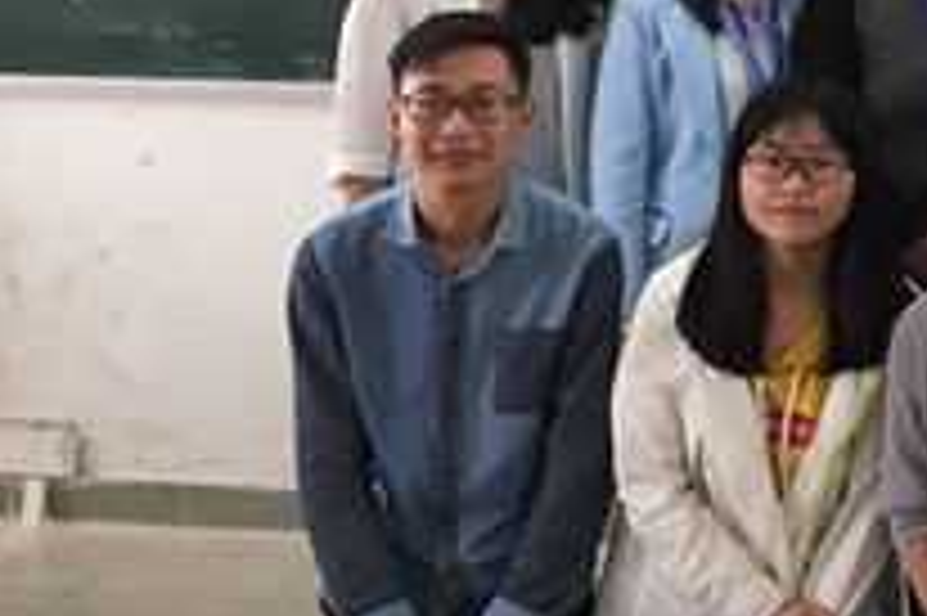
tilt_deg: -3.4
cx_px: 1233
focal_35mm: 88
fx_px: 2264
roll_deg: -0.8
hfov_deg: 20.9
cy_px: -9
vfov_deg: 15.2
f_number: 2.2
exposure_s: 1/33
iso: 80
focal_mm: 4.15
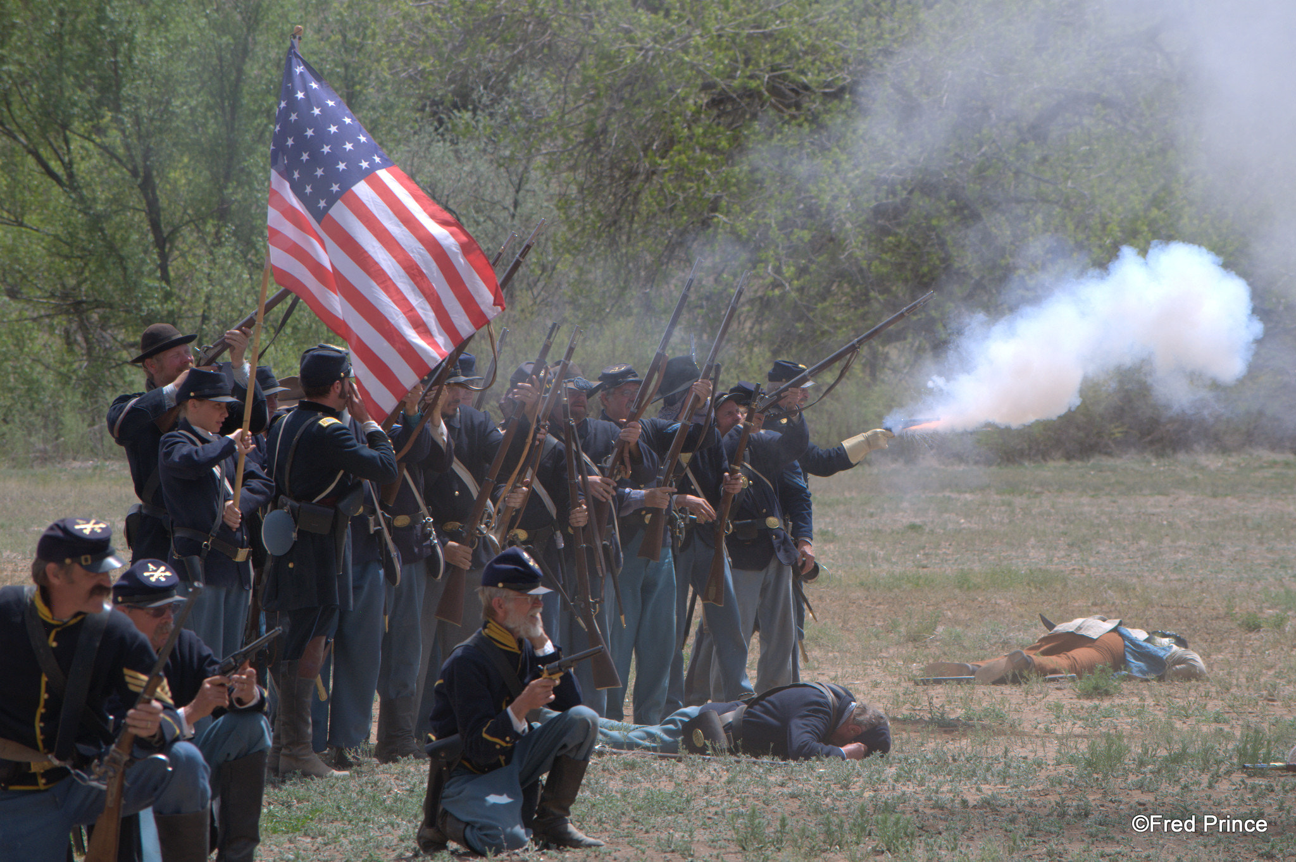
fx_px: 7555
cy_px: 431
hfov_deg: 9.8
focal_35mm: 210
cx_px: 648
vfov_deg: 6.5
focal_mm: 140
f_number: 8
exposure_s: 1/500
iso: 200
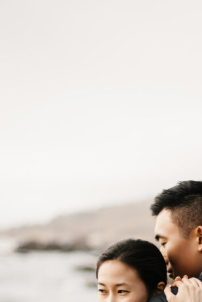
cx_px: 167
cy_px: 314
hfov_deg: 12.3
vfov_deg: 17.9
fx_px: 933
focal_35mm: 111
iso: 200
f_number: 1.4
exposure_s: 1/8000
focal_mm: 50
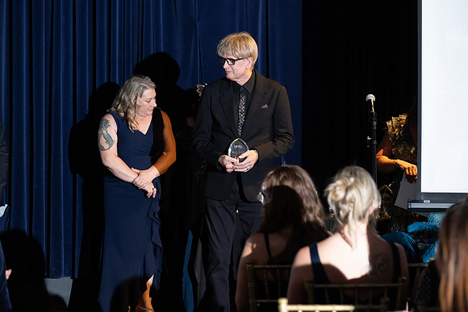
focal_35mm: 150
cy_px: 156
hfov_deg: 13.7
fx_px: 1950
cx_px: 234
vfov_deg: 9.2
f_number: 5
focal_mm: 150
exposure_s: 1/200
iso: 2500
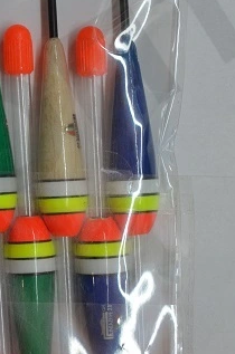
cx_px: -7
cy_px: 164
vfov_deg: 19.1
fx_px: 1052
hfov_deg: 12.6
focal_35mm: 107
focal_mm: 30
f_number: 5
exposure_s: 1/100
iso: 400
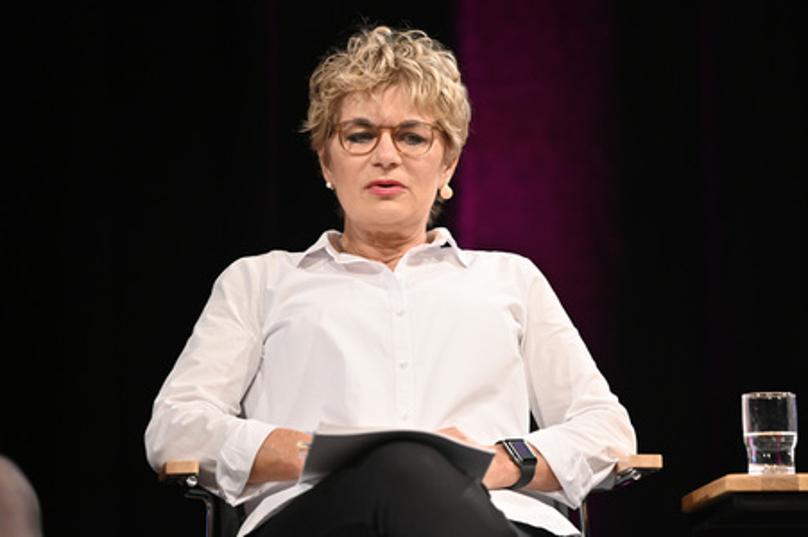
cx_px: 404
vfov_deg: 6.9
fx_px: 4485
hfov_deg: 10.3
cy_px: 268
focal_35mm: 200
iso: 1600
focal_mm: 200
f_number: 2.8
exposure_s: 1/320
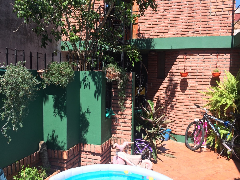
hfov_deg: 61.7
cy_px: 90
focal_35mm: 29
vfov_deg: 48.2
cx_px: 120
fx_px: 201
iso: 32
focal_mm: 4.15
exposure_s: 1/1325
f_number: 2.2
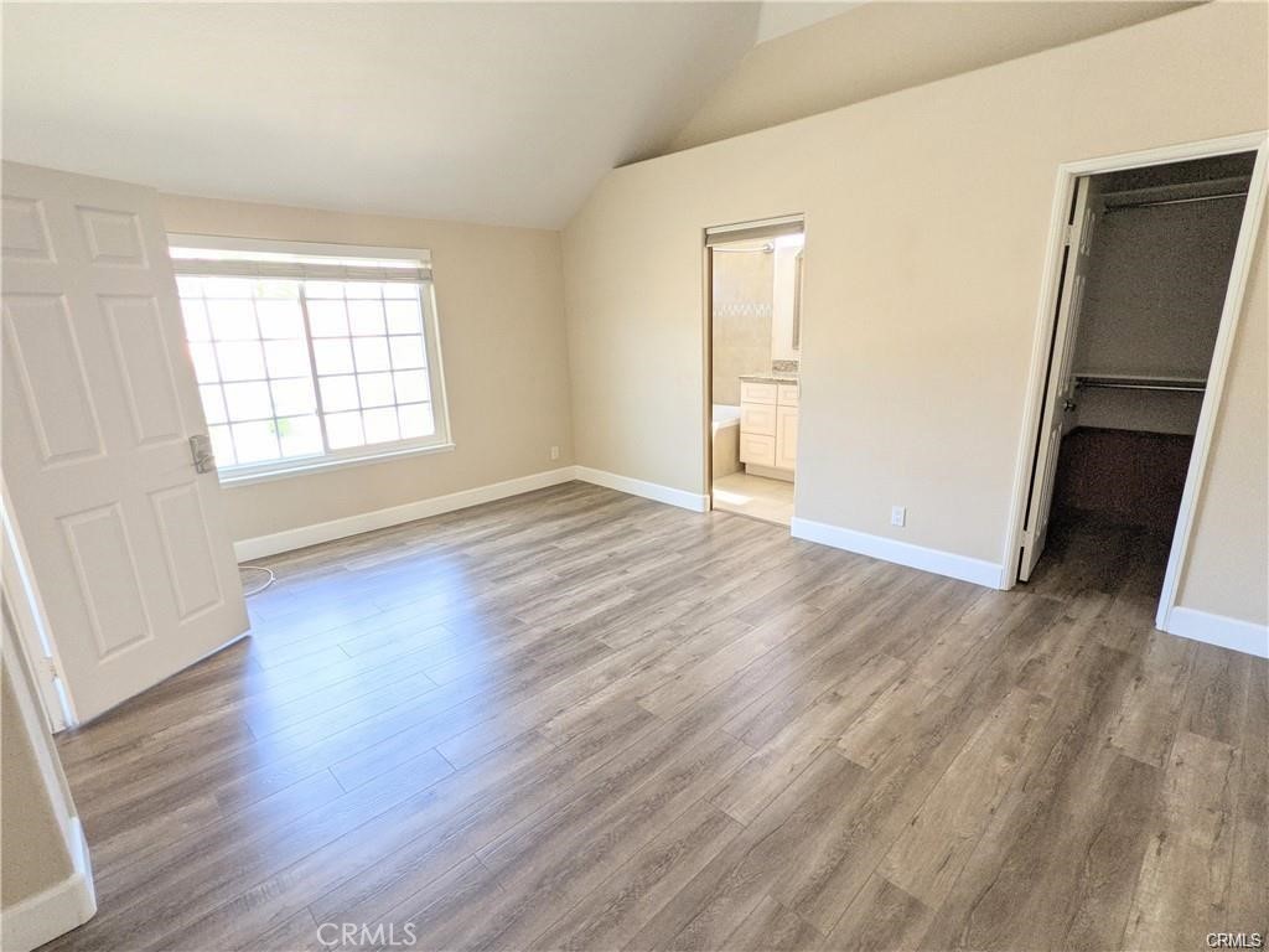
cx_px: 634
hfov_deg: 94.5
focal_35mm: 16
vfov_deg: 78.1
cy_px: 476
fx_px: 587
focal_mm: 2.22
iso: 171
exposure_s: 1/90.1
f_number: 2.2
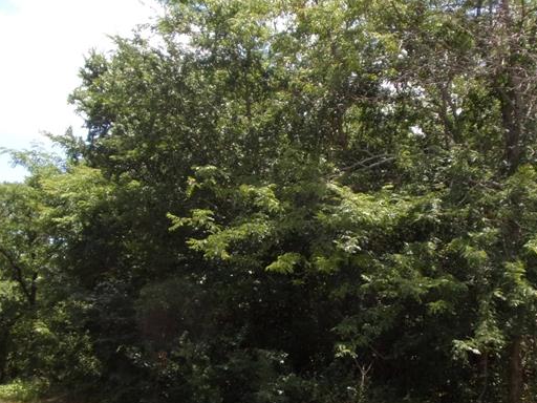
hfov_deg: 39.6
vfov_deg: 30.2
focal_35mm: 48
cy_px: 234
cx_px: 284
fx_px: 745
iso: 80
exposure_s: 1/480
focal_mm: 4.3
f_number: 3.3
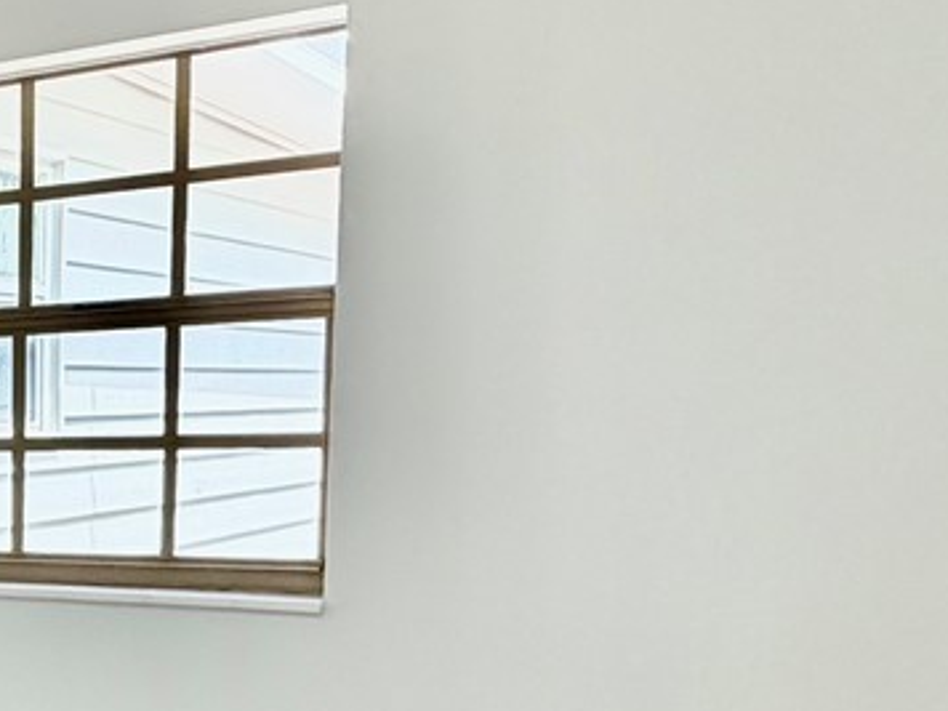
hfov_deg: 24.5
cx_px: -439
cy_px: 687
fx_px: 1725
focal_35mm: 63
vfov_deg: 22.5
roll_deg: +1.8
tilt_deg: -9.4
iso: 80
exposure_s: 1/121
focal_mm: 2.22
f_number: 2.2
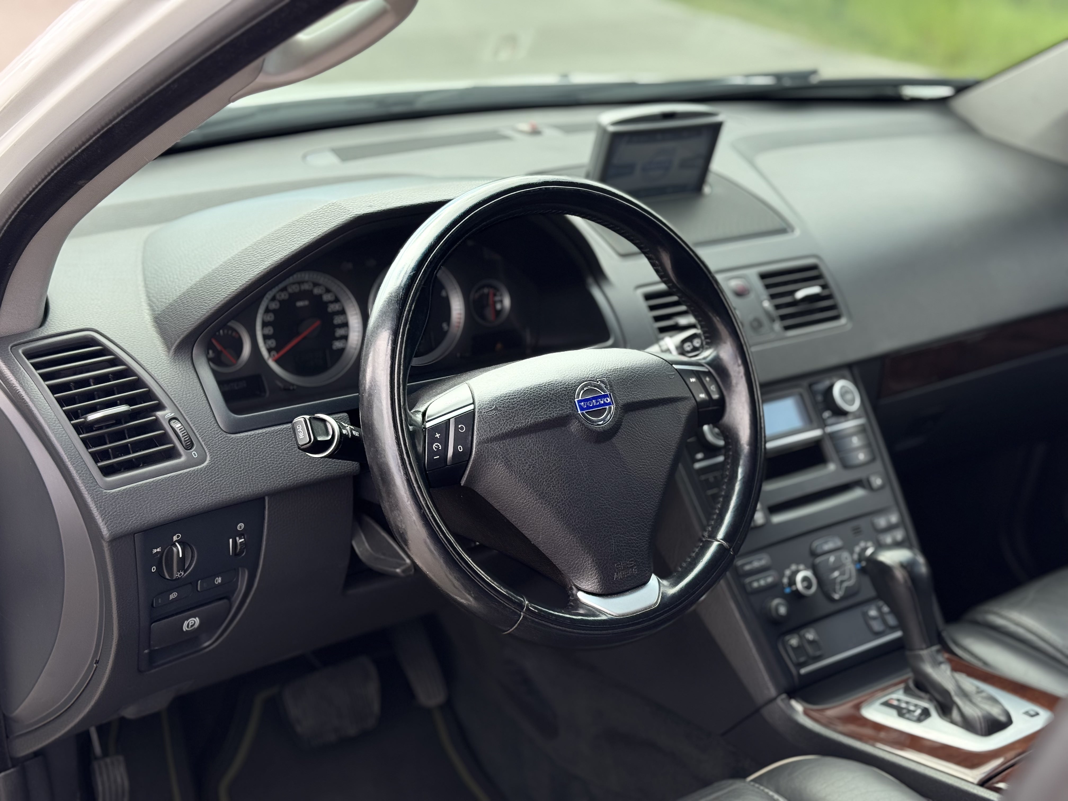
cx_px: 534
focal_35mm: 48
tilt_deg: -21.3
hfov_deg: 39.7
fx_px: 1481
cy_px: 400
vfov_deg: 30.3
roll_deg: -2.9
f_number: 1.78
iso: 64
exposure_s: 1/700
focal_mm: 6.76
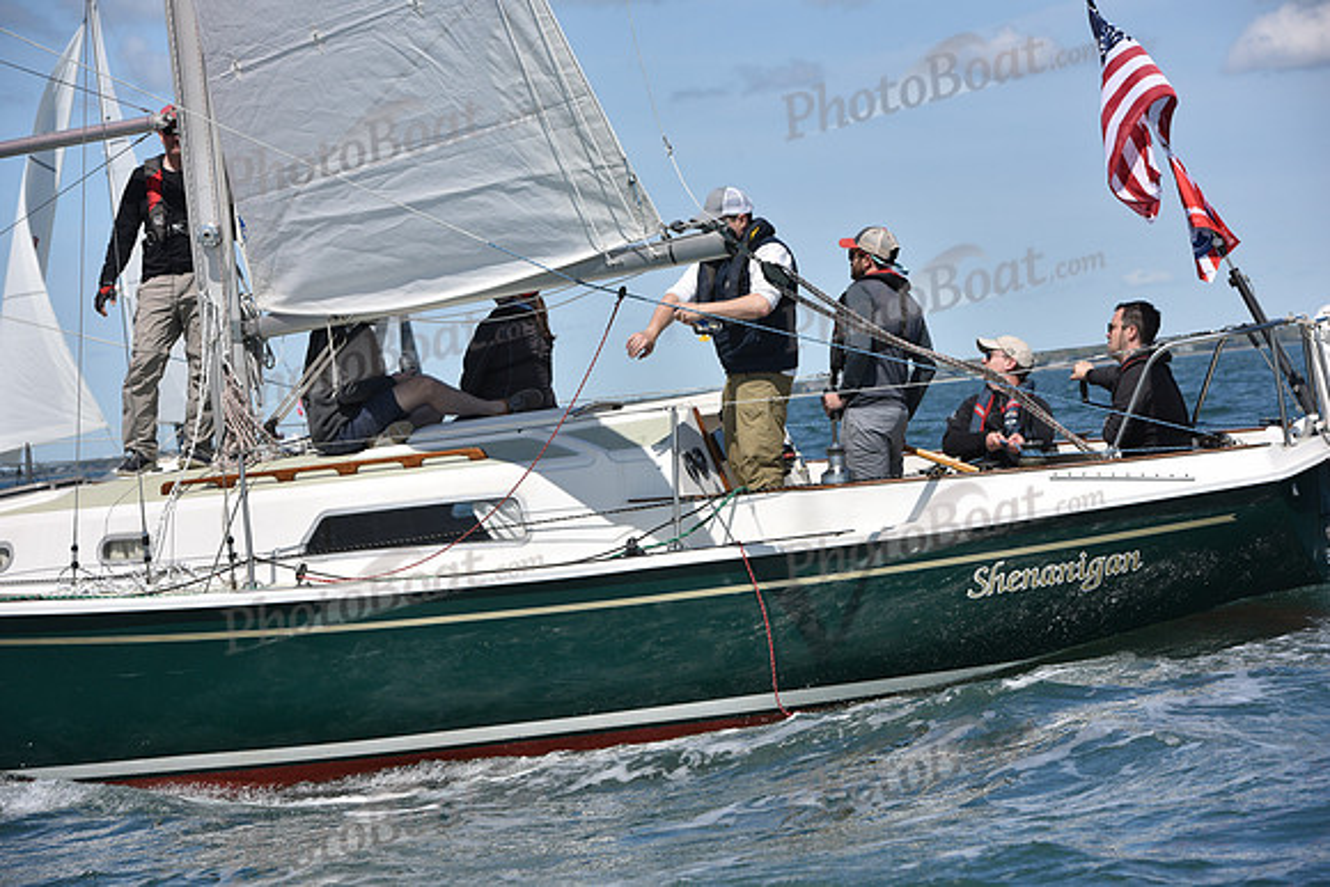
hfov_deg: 18.3
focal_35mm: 112
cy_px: 444
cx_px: 665
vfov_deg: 12.2
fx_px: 4139
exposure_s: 1/800
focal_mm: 112
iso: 320
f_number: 7.1
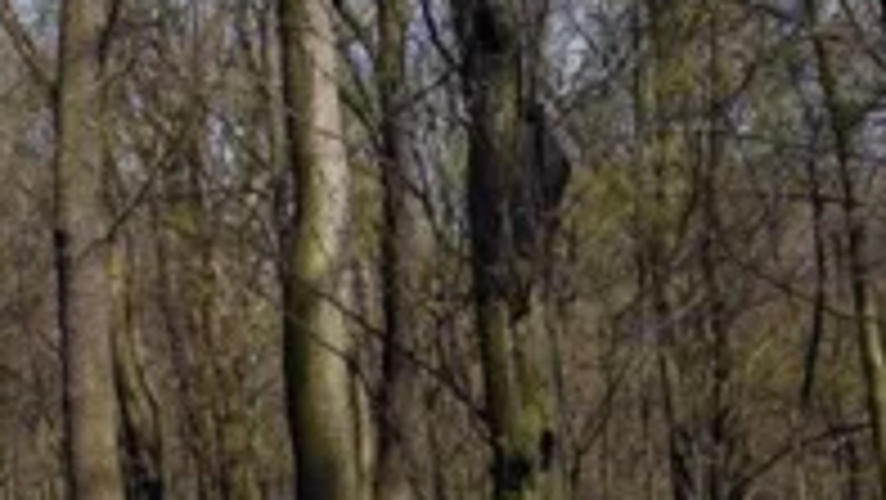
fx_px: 2397
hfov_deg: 18.7
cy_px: 349
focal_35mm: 102
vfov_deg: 11.9
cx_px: -409
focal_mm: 16
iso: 400
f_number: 10
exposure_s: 1/400
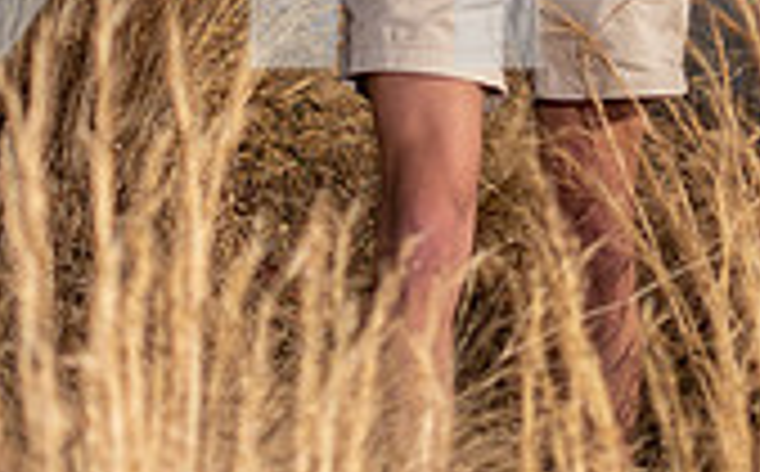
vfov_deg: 9.2
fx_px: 2812
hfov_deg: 15.4
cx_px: 411
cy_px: -387
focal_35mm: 136
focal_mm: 50
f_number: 1.8
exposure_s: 1/8000
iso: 64
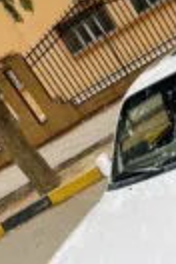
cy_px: 200
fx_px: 601
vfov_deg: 24.5
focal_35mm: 82
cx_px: 224
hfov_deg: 15.9
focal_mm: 4.2
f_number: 1.6
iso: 32
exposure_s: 1/148
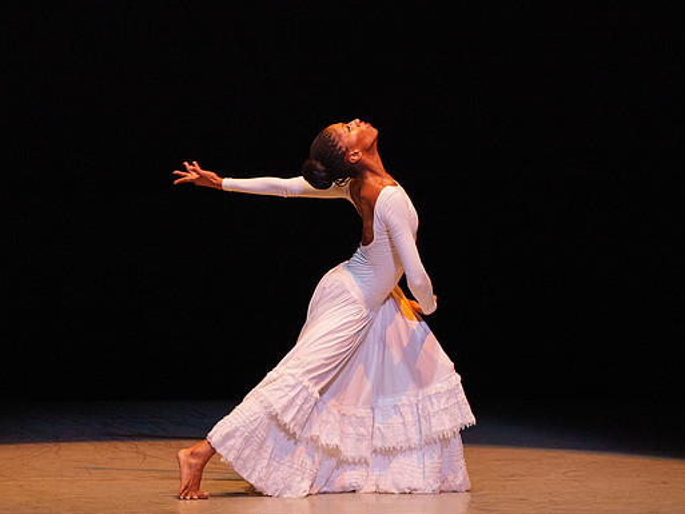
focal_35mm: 528
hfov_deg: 3.8
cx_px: 363
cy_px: 231
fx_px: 10451
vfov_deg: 2.8
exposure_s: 1/400
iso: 5000
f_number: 6.3
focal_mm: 400
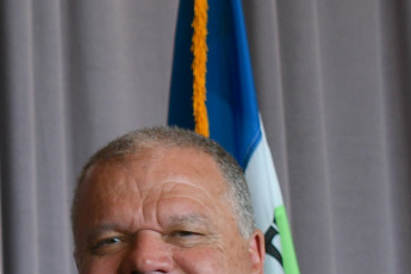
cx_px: -365
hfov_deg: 9.2
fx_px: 2432
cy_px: 412
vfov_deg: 6.4
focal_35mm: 213
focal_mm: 34
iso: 280
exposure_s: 1/50
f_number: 4.5
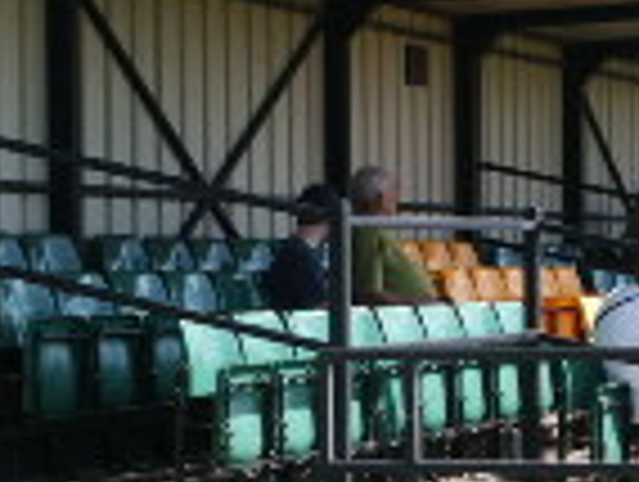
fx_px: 2755
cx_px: 490
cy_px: 365
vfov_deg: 10.0
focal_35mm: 149
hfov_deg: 13.2
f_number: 8
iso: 64
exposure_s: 1/125
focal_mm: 10.98
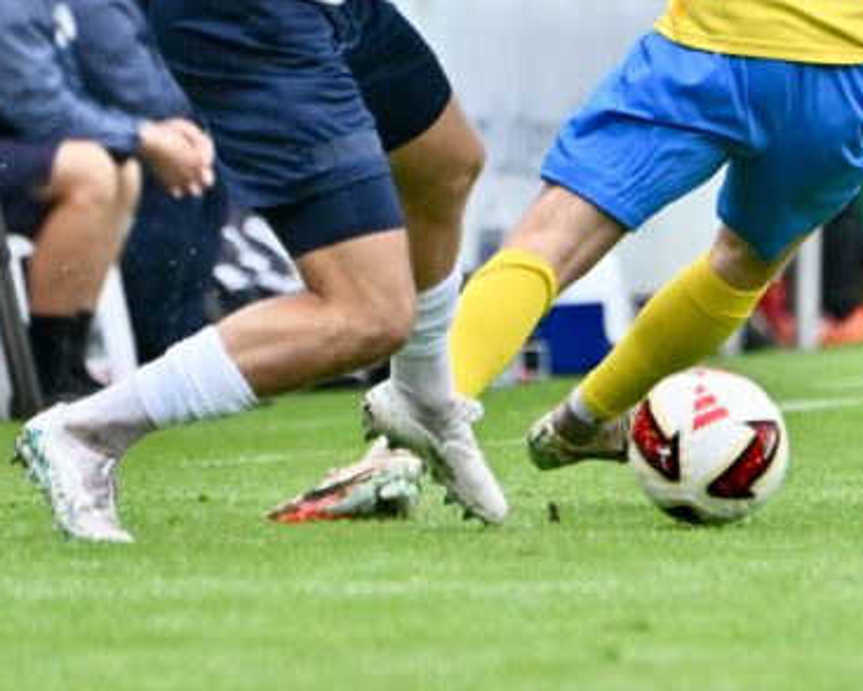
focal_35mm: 1047
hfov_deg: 1.8
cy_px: -46
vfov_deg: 1.5
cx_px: 578
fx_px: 26756
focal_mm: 400
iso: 3200
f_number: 5.6
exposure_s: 1/1600
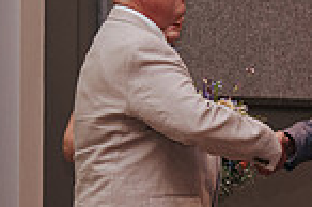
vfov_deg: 4.8
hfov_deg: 7.3
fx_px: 2459
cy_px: 91
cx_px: 229
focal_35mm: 284
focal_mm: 65
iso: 1000
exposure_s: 1/200
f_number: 4
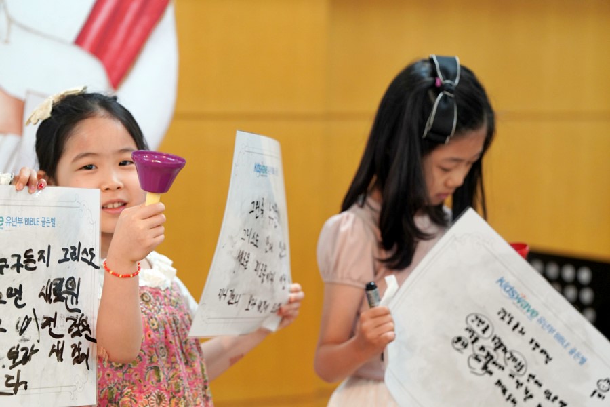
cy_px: 204
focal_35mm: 180
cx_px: 305
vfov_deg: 7.6
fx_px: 3050
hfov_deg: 11.4
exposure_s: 1/200
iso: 1600
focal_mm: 180
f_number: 4
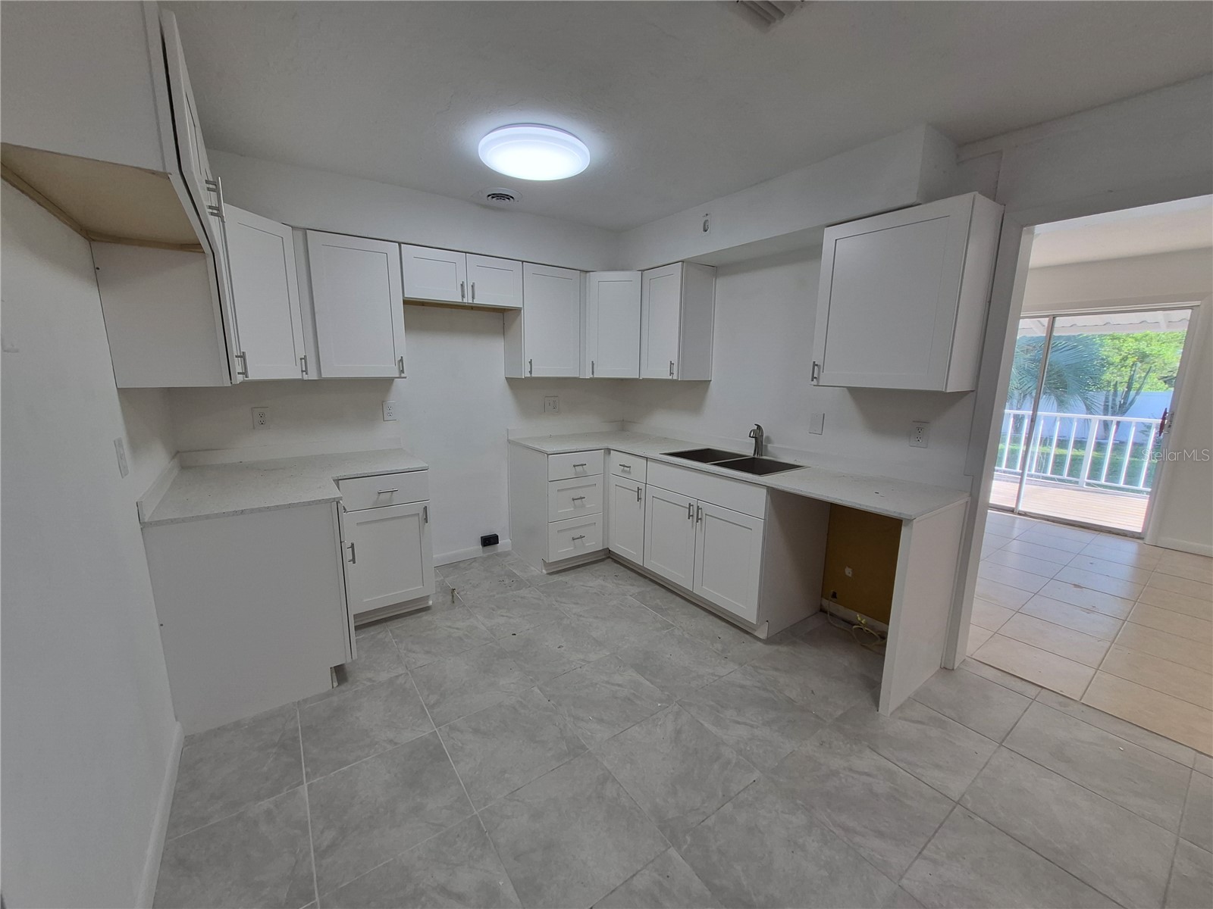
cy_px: 454
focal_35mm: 13
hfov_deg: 106.2
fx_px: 456
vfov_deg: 89.9
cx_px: 606
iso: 80
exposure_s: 1/120
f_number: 2.2
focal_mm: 1.74
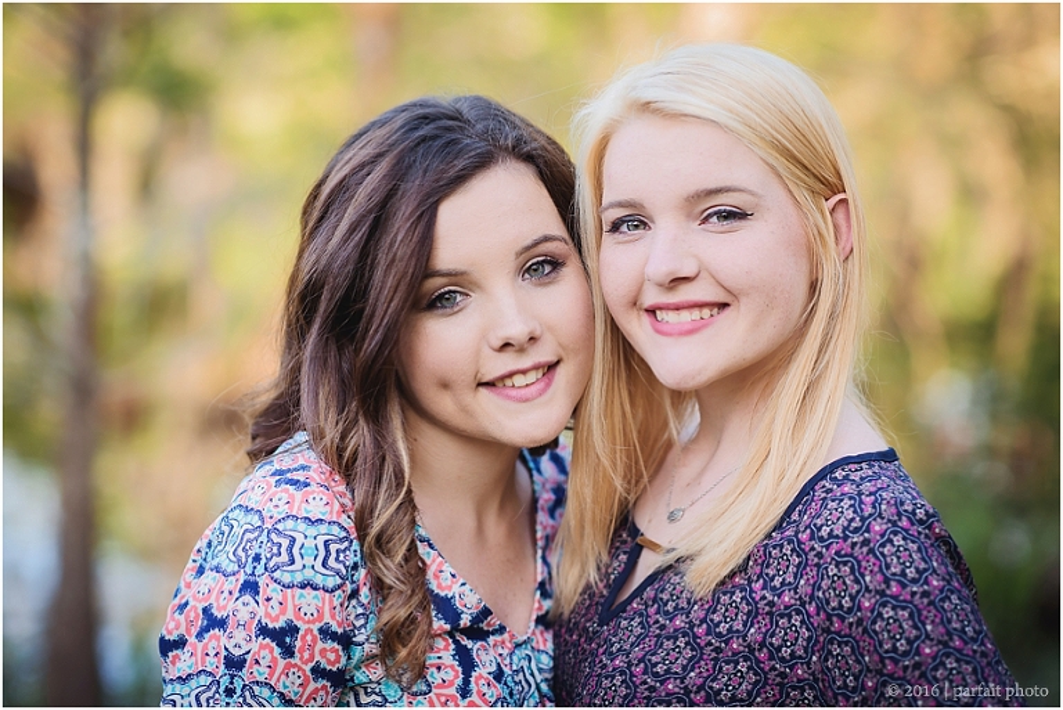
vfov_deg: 16.1
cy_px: 355
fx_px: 2511
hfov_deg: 23.9
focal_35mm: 85
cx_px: 532
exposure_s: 1/800
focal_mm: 85
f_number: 2.8
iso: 500
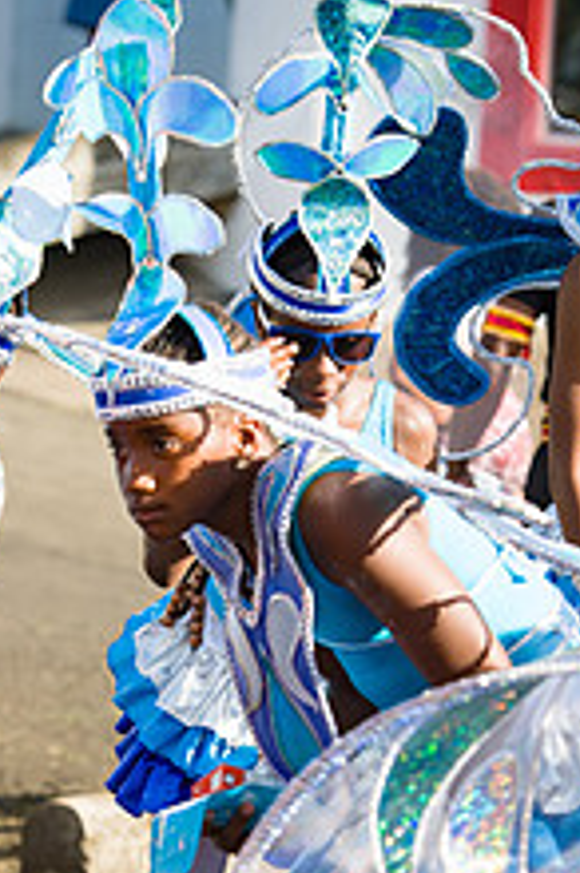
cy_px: 750
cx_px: 248
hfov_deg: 5.6
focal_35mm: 246
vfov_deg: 8.4
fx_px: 5963
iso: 100
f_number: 5.6
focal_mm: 120
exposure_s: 1/200
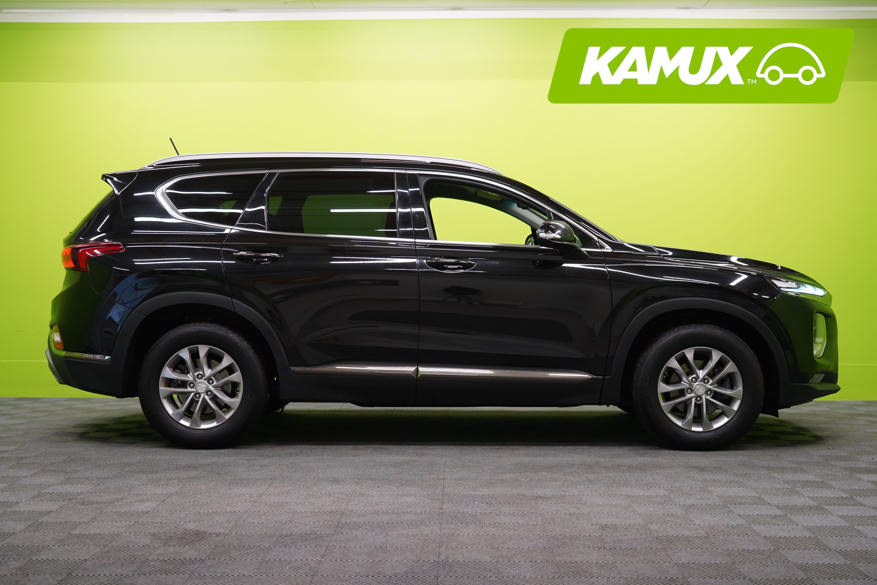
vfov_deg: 29.9
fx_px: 1096
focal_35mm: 45
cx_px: 438
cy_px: 292
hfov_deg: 43.6
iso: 400
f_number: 4.5
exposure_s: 1/30
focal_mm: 45
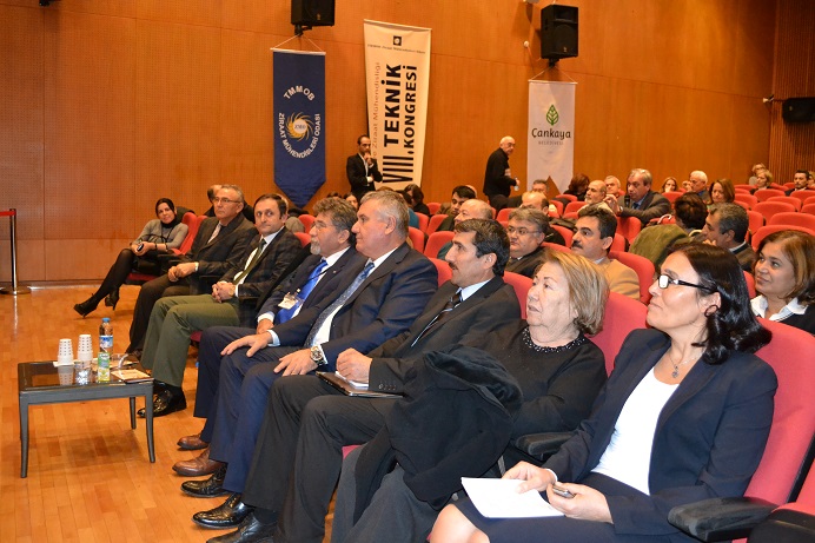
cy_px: 272
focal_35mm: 33
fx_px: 747
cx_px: 408
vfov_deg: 40.0
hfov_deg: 57.2
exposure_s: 1/60
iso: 3200
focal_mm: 22
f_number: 4
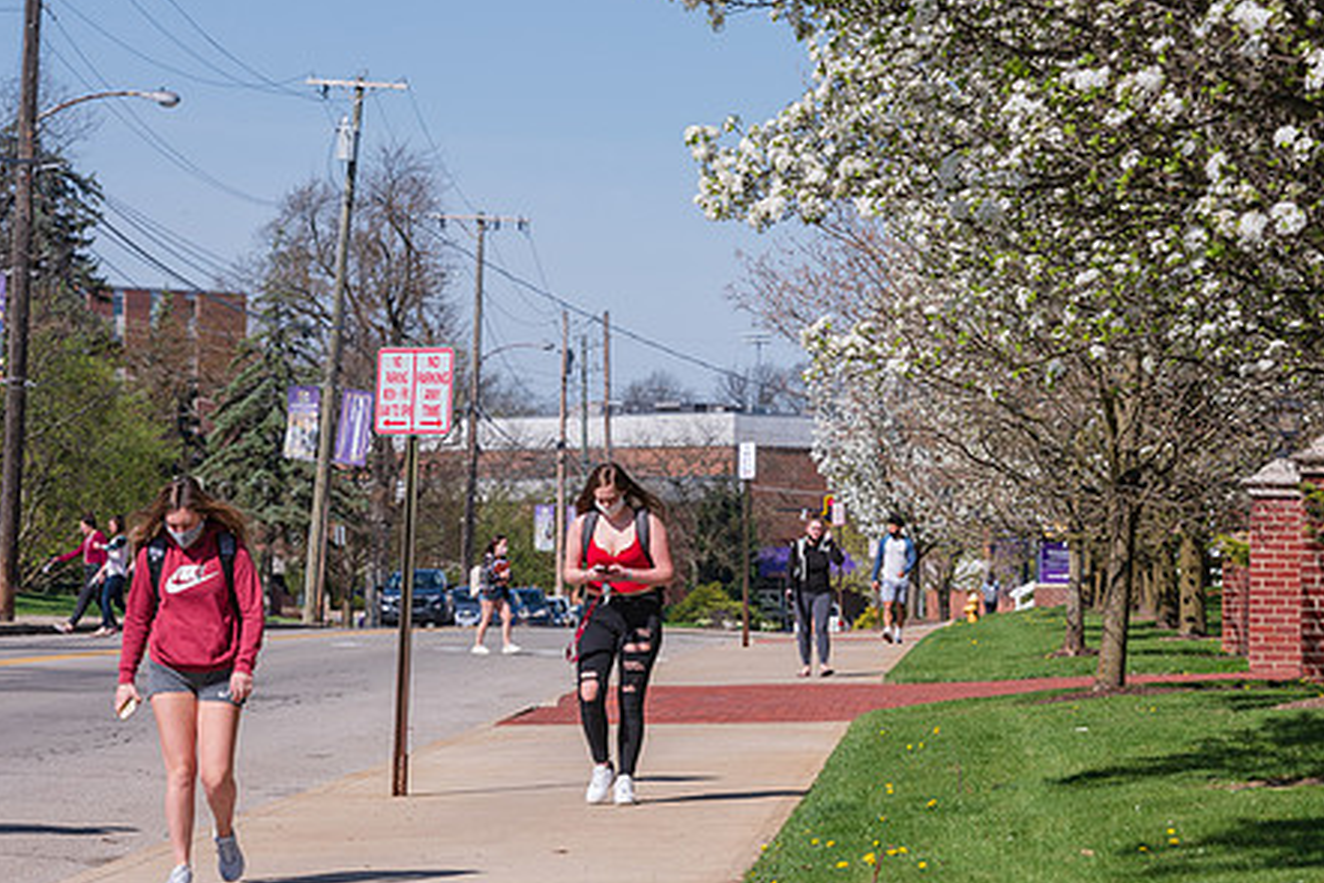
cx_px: 806
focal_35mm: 160
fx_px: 5886
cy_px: 462
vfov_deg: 8.6
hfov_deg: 12.8
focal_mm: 122
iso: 160
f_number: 9
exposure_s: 1/400
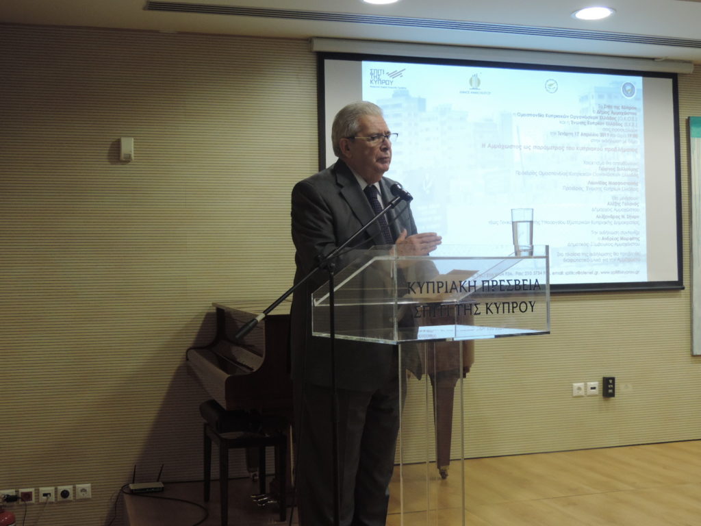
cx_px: 350
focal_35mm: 47
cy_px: 263
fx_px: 952
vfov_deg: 30.9
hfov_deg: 40.4
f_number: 3.5
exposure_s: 1/30
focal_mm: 8.3
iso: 400
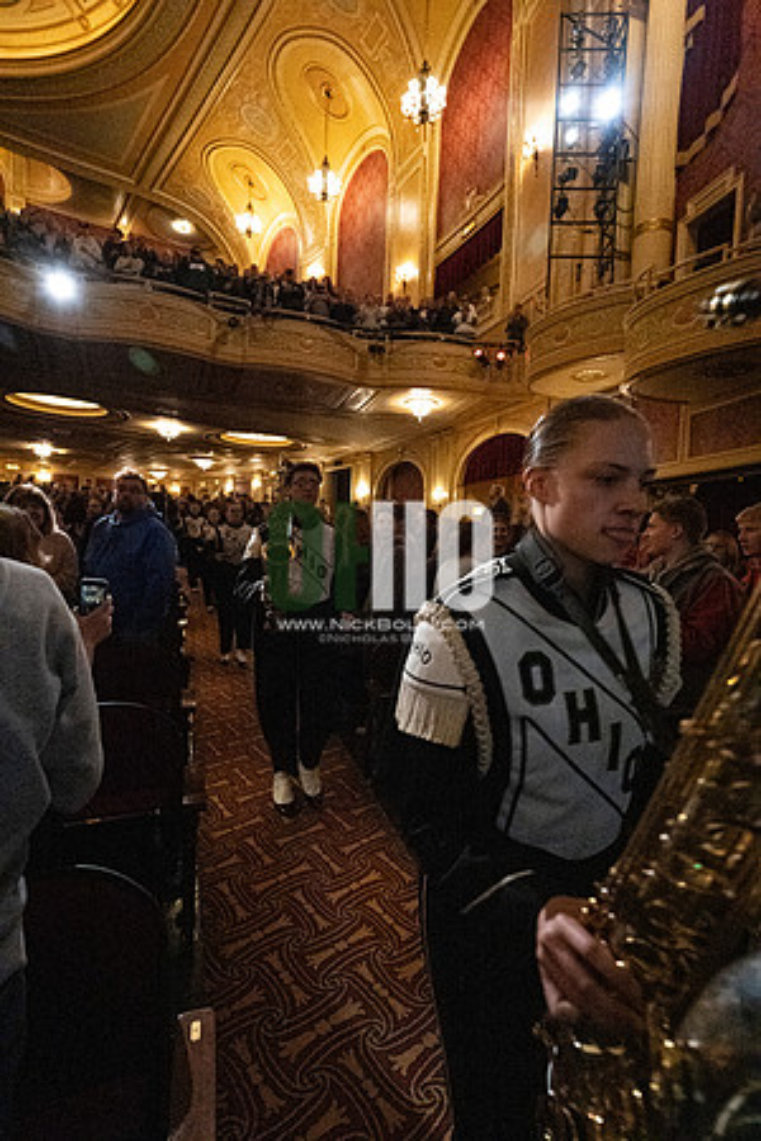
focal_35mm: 16
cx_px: 380
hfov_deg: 72.1
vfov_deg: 95.0
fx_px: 523
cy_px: 570
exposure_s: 1/400
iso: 40637
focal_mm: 16.5
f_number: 4
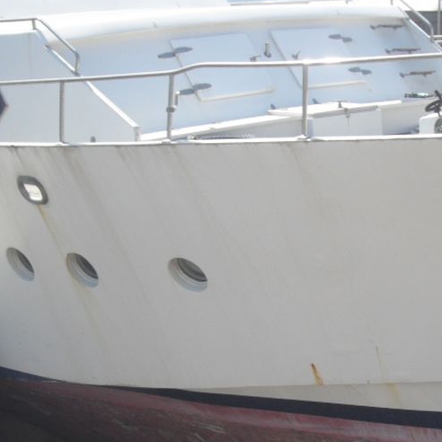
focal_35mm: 84
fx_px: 1213
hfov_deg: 19.9
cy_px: 354
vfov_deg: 20.4
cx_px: 467
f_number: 10
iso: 100
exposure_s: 1/125
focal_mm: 7
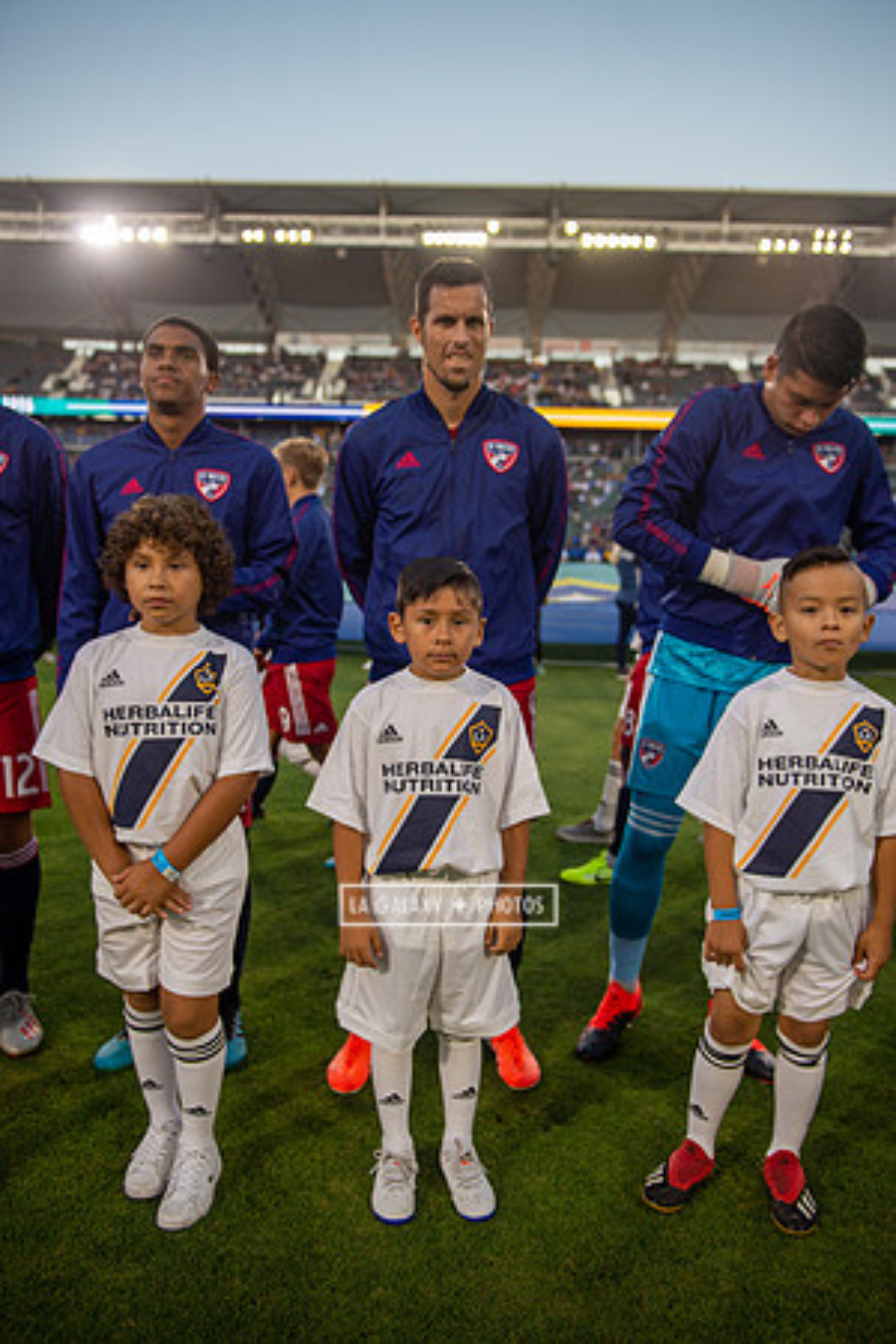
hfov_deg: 46.4
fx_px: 1045
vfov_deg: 65.5
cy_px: 672
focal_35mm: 28
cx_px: 448
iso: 450
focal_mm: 28
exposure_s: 1/640
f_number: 2.8
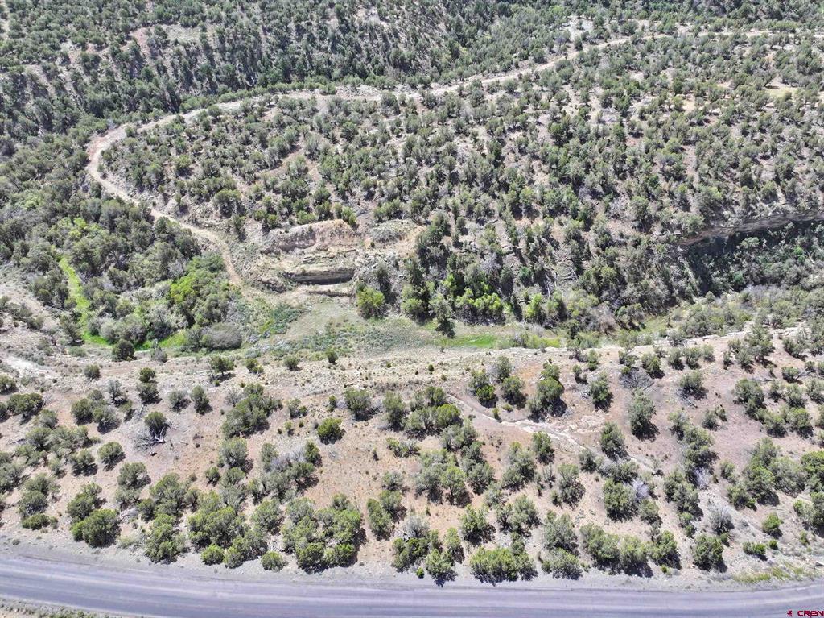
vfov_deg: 56.8
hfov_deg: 71.6
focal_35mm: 24
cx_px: 412
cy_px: 309
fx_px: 571
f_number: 2.8
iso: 100
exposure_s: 1/800
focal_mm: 12.29
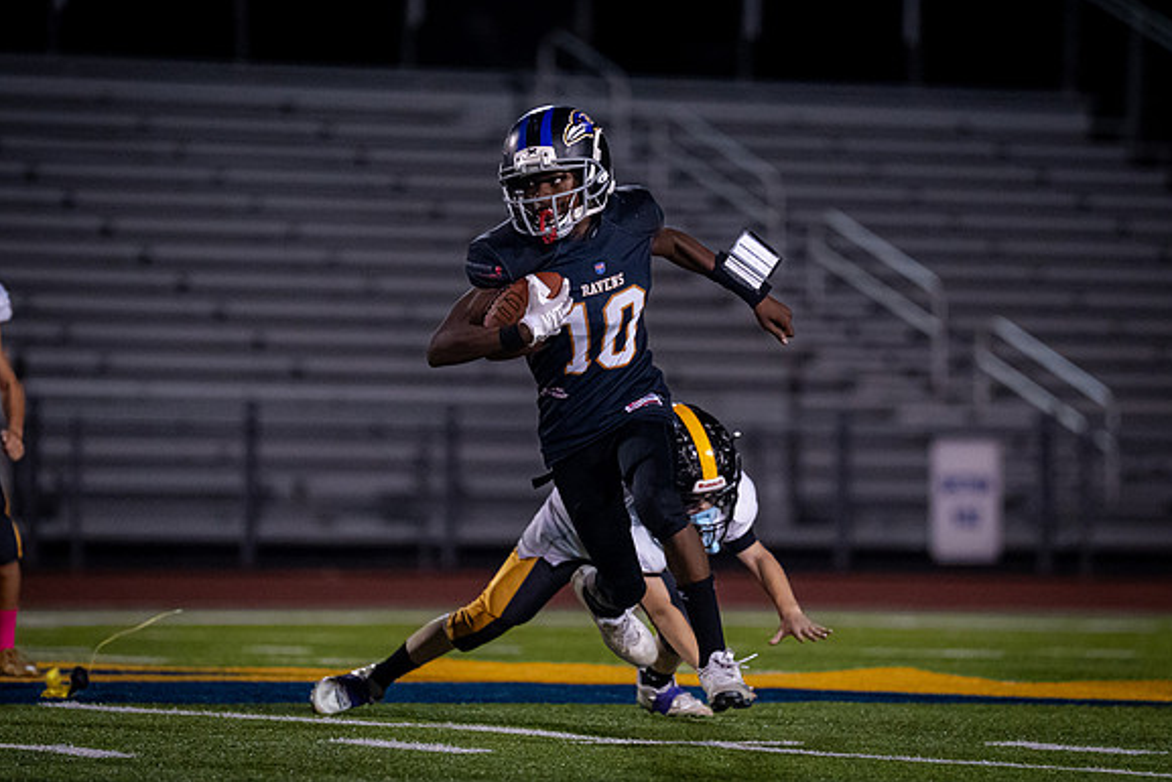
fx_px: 10680
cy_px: 385
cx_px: 568
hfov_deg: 6.3
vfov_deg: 4.2
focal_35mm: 328
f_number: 2.8
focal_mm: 200
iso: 2500
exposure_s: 1/1000
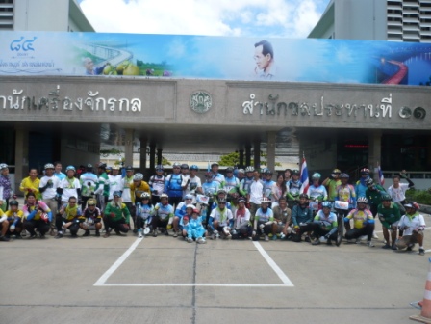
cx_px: 216
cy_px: 162
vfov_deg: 40.7
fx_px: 436
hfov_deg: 52.6
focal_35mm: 35
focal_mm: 5.8
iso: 100
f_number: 2.8
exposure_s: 1/1000
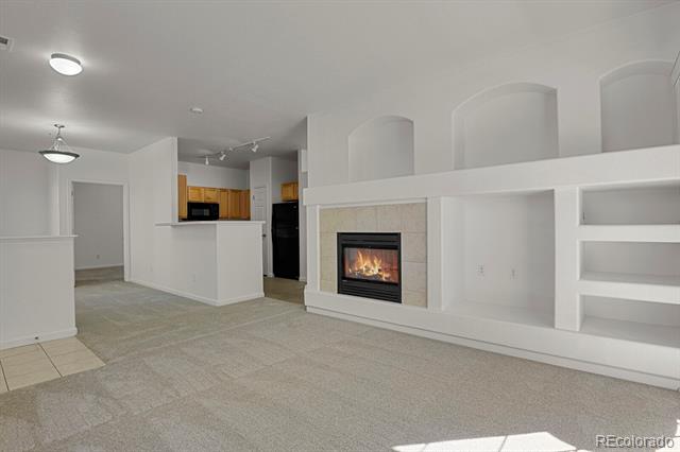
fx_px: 321
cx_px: 340
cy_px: 226
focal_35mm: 17
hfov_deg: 93.3
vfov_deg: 70.4
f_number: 8
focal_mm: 17
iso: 250
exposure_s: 1
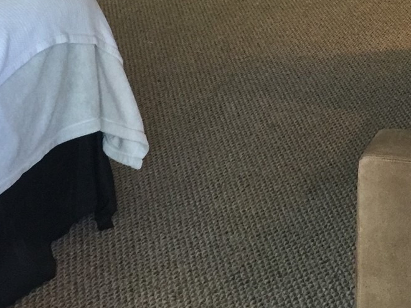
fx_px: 1069
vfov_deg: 15.3
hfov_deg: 21.6
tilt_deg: -10.2
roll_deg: +2.2
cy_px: -136
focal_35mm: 90
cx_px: 296
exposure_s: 1/15
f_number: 2.2
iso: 125
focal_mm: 4.15
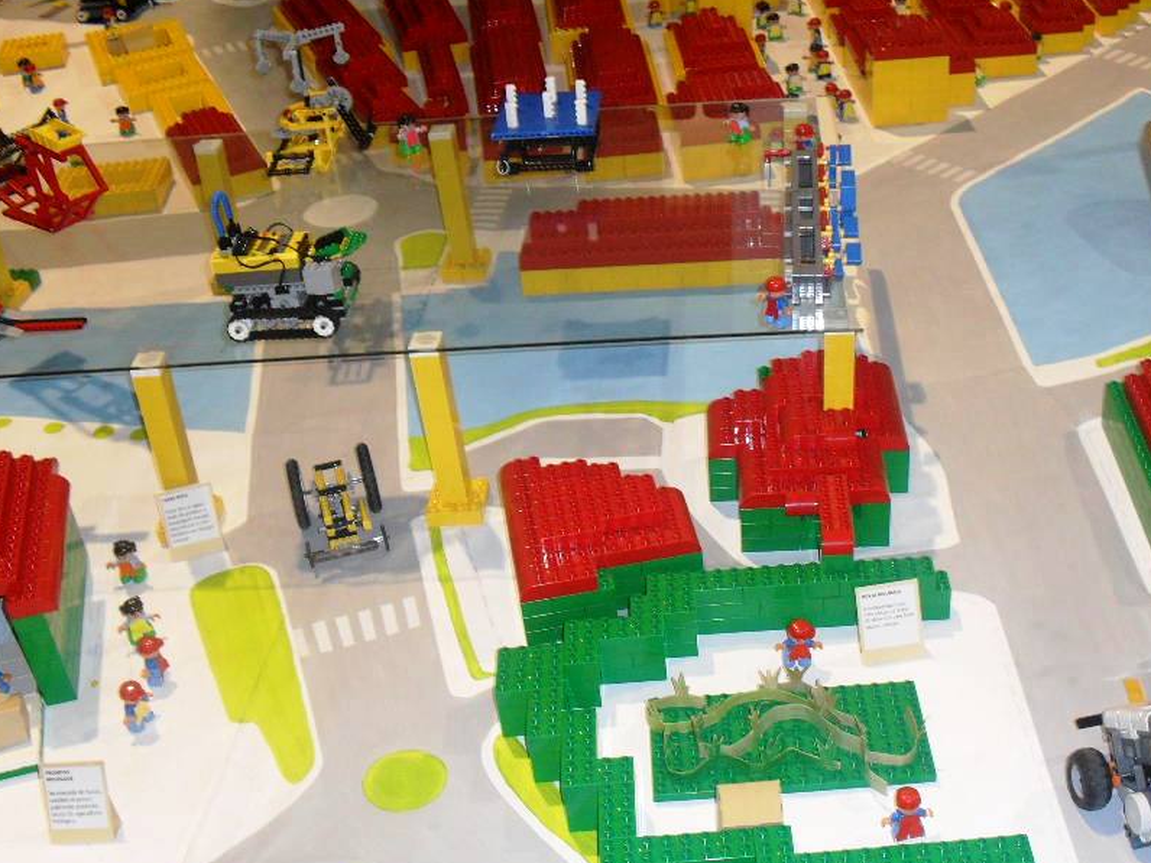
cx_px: 709
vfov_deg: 32.1
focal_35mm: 45
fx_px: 1496
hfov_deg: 41.8
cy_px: 515
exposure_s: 1/45
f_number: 3.2
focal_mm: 6.3
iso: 200
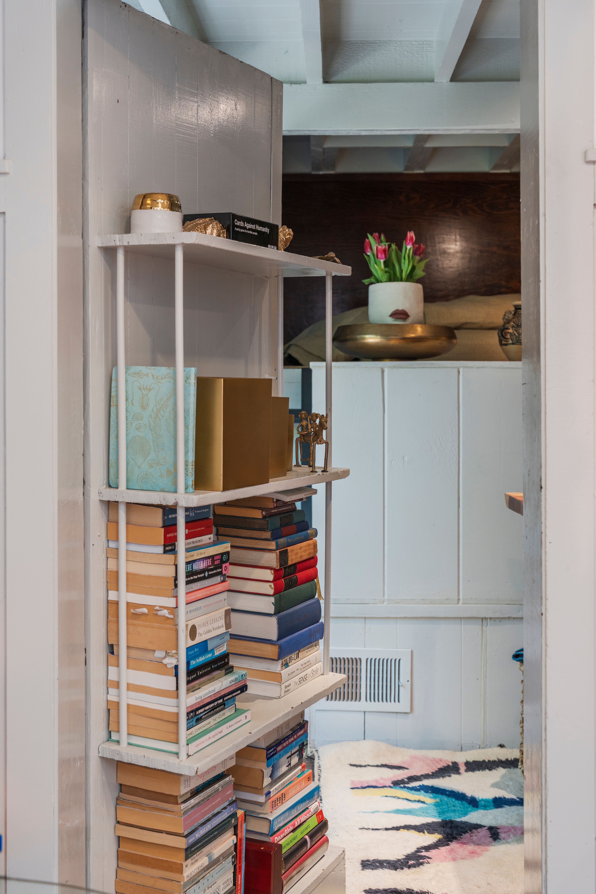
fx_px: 1242
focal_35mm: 50
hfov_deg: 27.0
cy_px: 447
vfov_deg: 39.6
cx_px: 298
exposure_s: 1/30
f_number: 5.6
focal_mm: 50
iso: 400
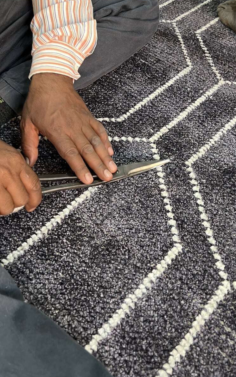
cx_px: 150
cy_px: 127
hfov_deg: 34.2
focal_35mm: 37
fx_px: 381
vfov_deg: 51.8
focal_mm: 5.7
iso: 100
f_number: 1.5
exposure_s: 1/50
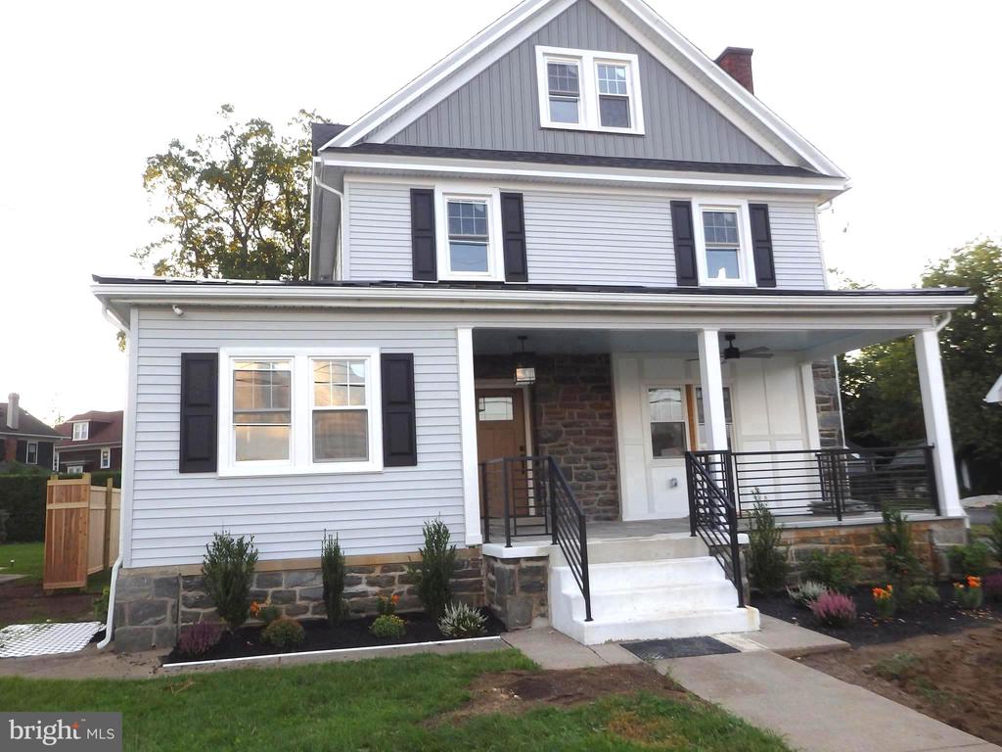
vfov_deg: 51.4
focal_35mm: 27
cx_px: 501
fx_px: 782
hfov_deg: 65.3
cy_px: 376
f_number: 3.2
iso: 125
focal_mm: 5
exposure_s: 1/320
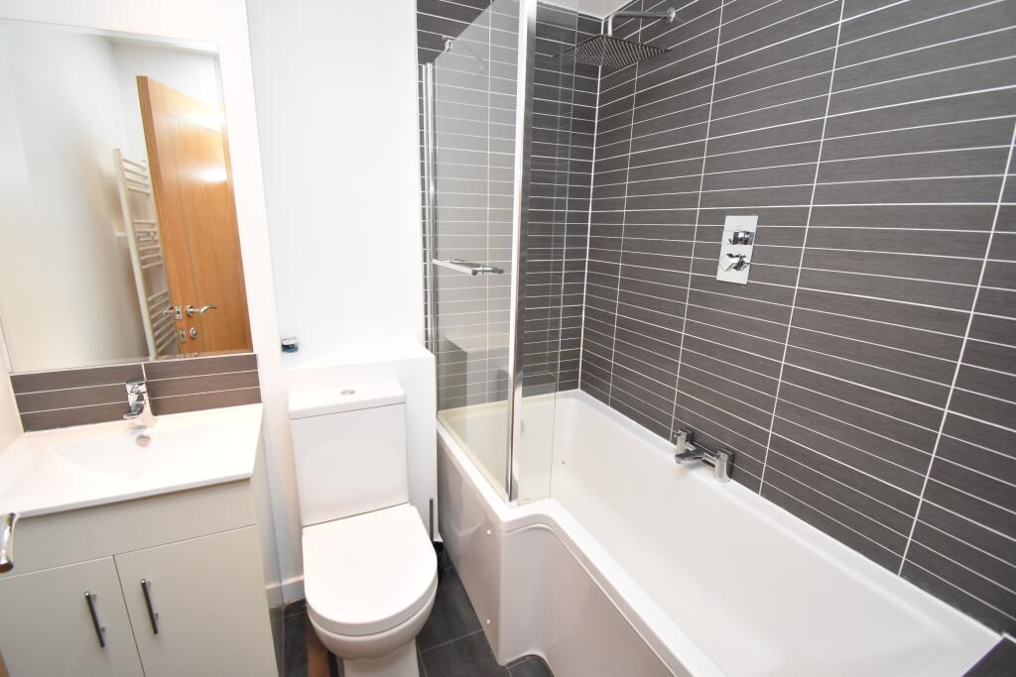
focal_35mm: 15
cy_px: 338
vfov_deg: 77.3
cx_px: 508
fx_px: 423
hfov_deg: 100.4
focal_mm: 10
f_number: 4.5
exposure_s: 1/125
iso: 1250
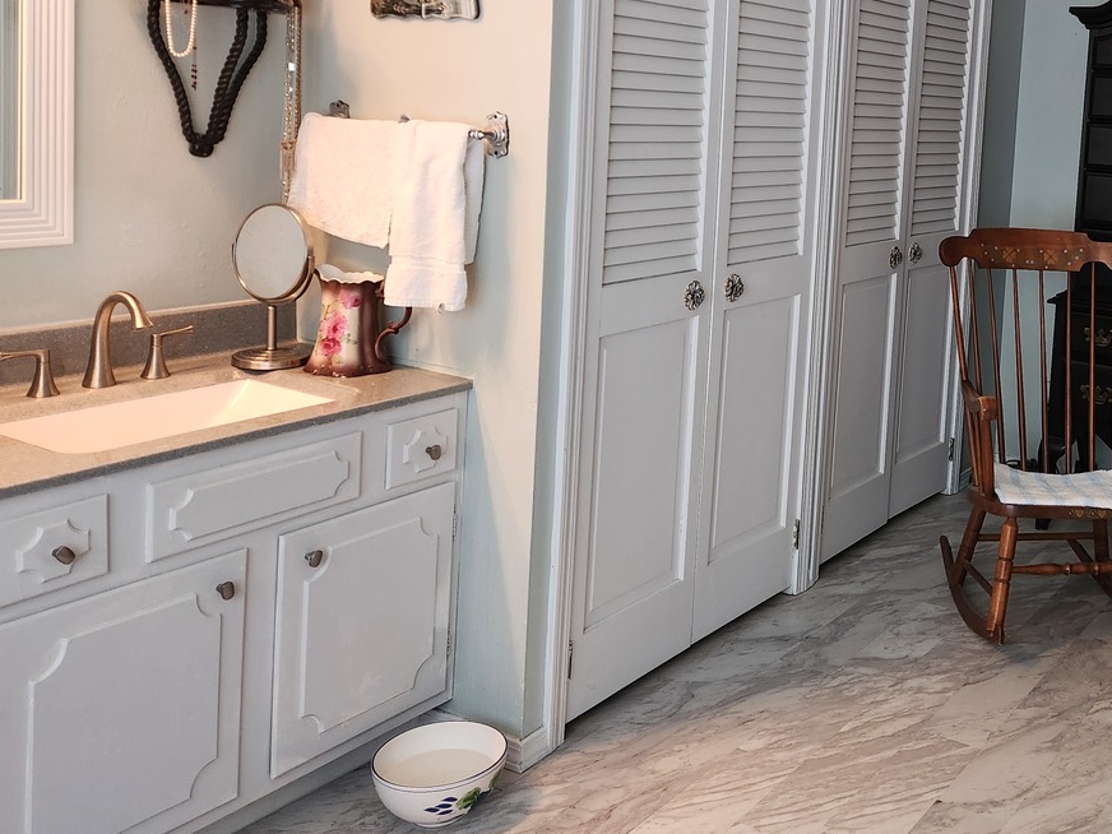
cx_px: 903
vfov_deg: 37.3
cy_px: 283
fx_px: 1221
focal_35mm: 38
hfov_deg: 46.2
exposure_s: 1/120
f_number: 1.8
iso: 320
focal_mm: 5.4
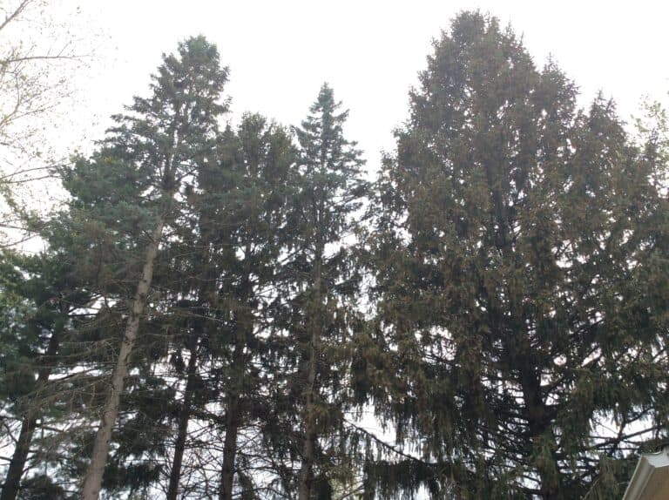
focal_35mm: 32
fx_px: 618
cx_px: 334
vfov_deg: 44.1
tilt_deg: +34.1
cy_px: 250
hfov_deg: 56.9
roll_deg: -3.6
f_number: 2.4
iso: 50
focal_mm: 3.3
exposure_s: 1/120
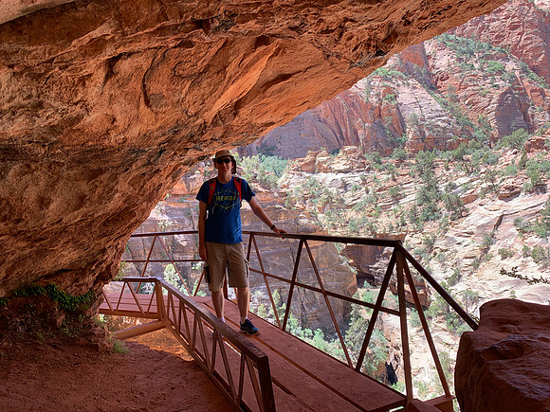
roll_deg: +1.3
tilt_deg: -3.7
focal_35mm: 26
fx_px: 413
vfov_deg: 53.1
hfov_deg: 67.3
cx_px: 275
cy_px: 206
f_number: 1.8
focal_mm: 4.25
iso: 25
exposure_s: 1/305
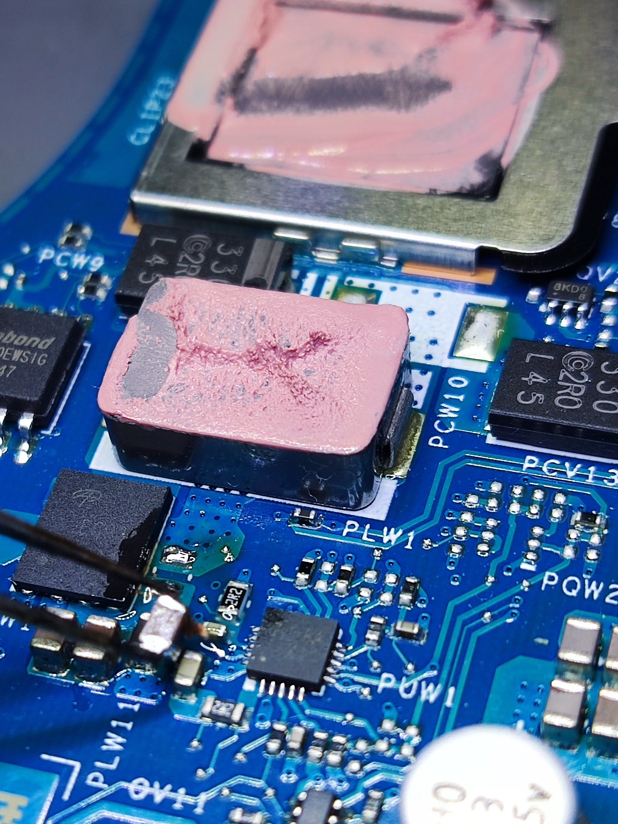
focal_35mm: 75
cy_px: 482
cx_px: 219
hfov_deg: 19.6
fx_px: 1785
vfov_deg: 26.0
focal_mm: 4.71
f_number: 1.79
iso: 50
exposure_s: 1/158
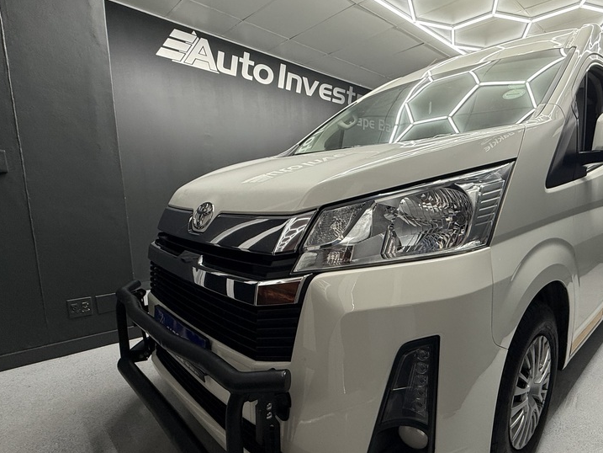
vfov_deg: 65.8
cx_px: 378
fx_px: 348
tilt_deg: -8.8
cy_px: 253
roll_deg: -0.9
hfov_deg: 80.2
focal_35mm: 20
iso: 125
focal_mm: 2.22
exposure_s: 1/99
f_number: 2.2
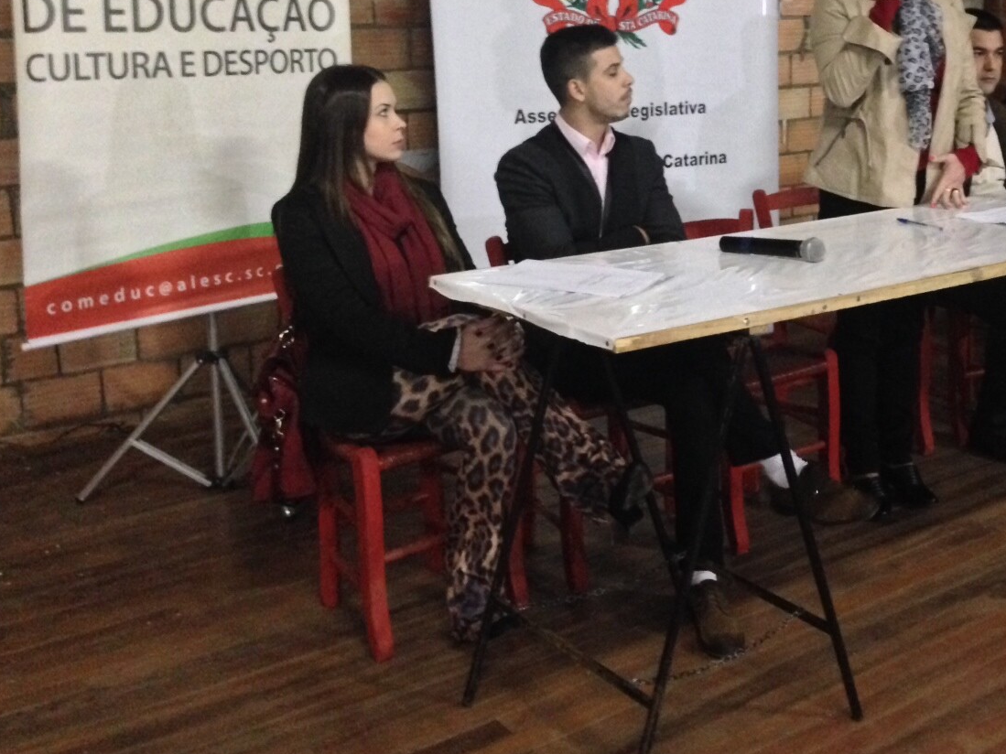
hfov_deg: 38.3
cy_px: 211
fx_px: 1424
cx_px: 705
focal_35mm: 49
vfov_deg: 29.3
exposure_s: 1/15
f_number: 2.4
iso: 640
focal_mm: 4.12
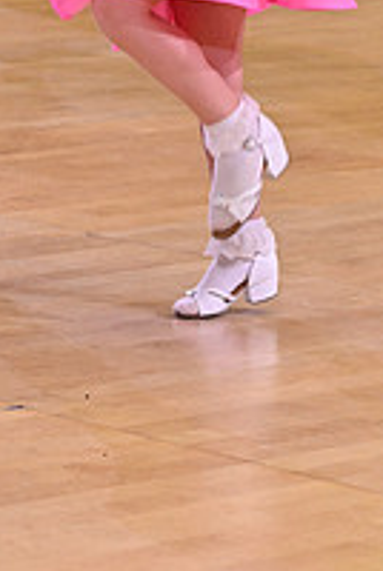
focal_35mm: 275
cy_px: -100
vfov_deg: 7.4
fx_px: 4373
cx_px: 19
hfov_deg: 5.0
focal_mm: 95
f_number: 7.1
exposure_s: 1/400
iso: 4000
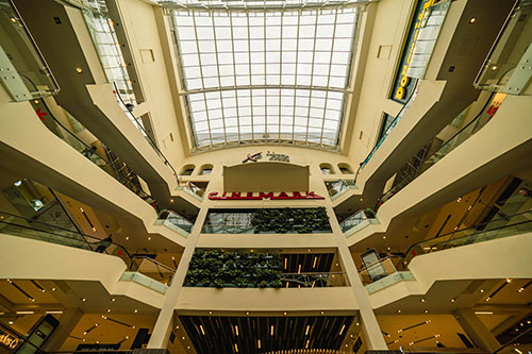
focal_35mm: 14
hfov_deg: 104.3
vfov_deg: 81.2
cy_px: 177
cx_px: 266
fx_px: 207
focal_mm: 14
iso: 200
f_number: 4
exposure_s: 1/500
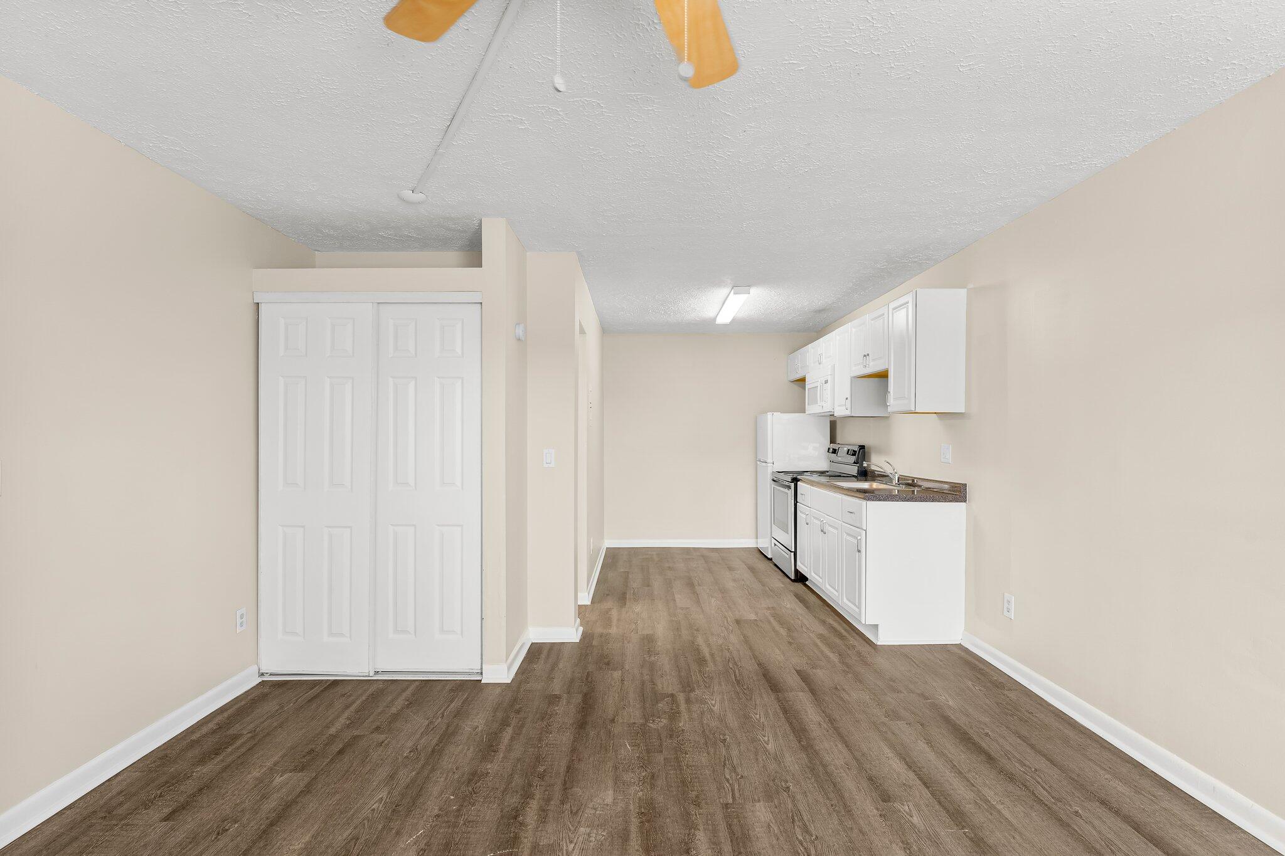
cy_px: 428
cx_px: 642
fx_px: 600
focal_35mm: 17
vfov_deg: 71.1
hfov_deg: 94.0
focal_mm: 16.8
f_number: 8
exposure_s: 1/8
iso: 400
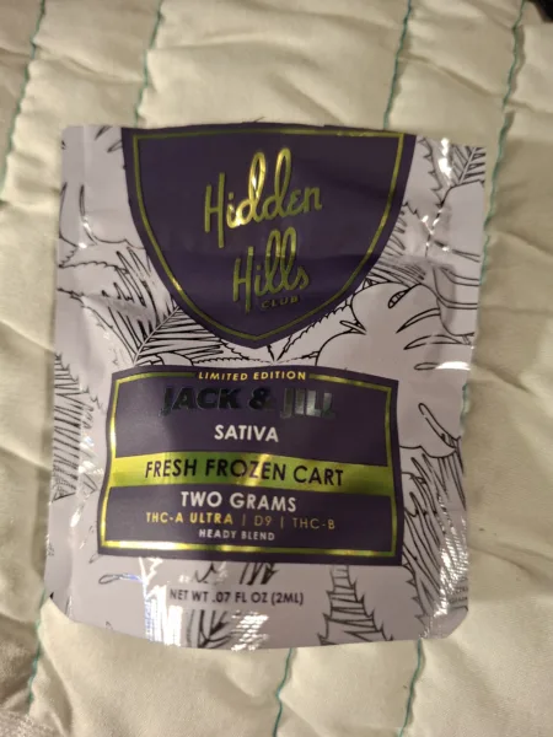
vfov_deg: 73.9
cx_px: 276
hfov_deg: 58.9
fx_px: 490
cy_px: 368
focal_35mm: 23
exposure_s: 1/30
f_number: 1.8
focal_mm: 5.54
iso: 250
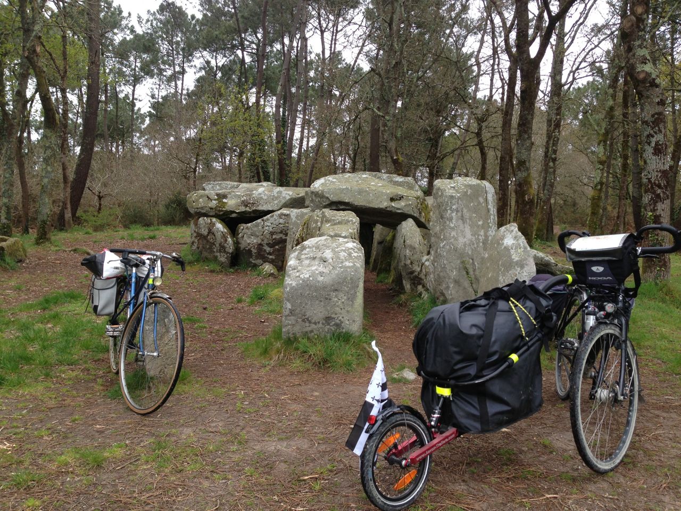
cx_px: 340
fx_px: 649
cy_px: 256
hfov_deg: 55.4
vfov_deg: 42.9
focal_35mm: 33
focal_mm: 4.13
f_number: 2.4
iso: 50
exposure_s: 1/172
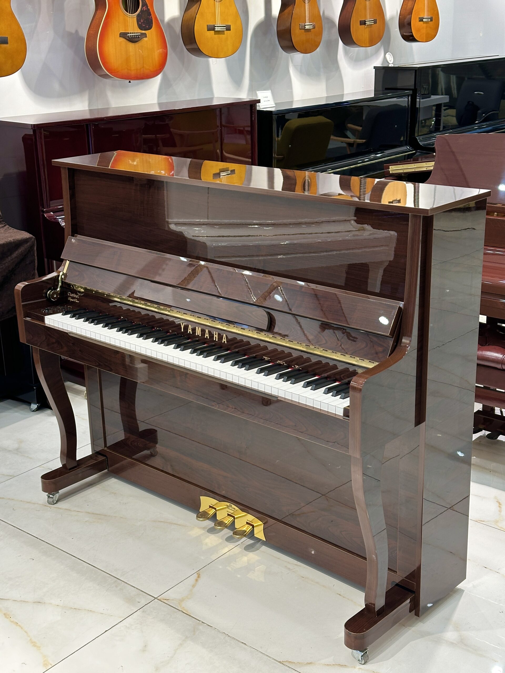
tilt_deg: -18.3
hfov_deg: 30.3
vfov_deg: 39.7
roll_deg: +1.4
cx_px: 252
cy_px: 336
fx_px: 934
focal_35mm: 48
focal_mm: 6.86
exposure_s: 1/50
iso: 80
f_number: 1.78
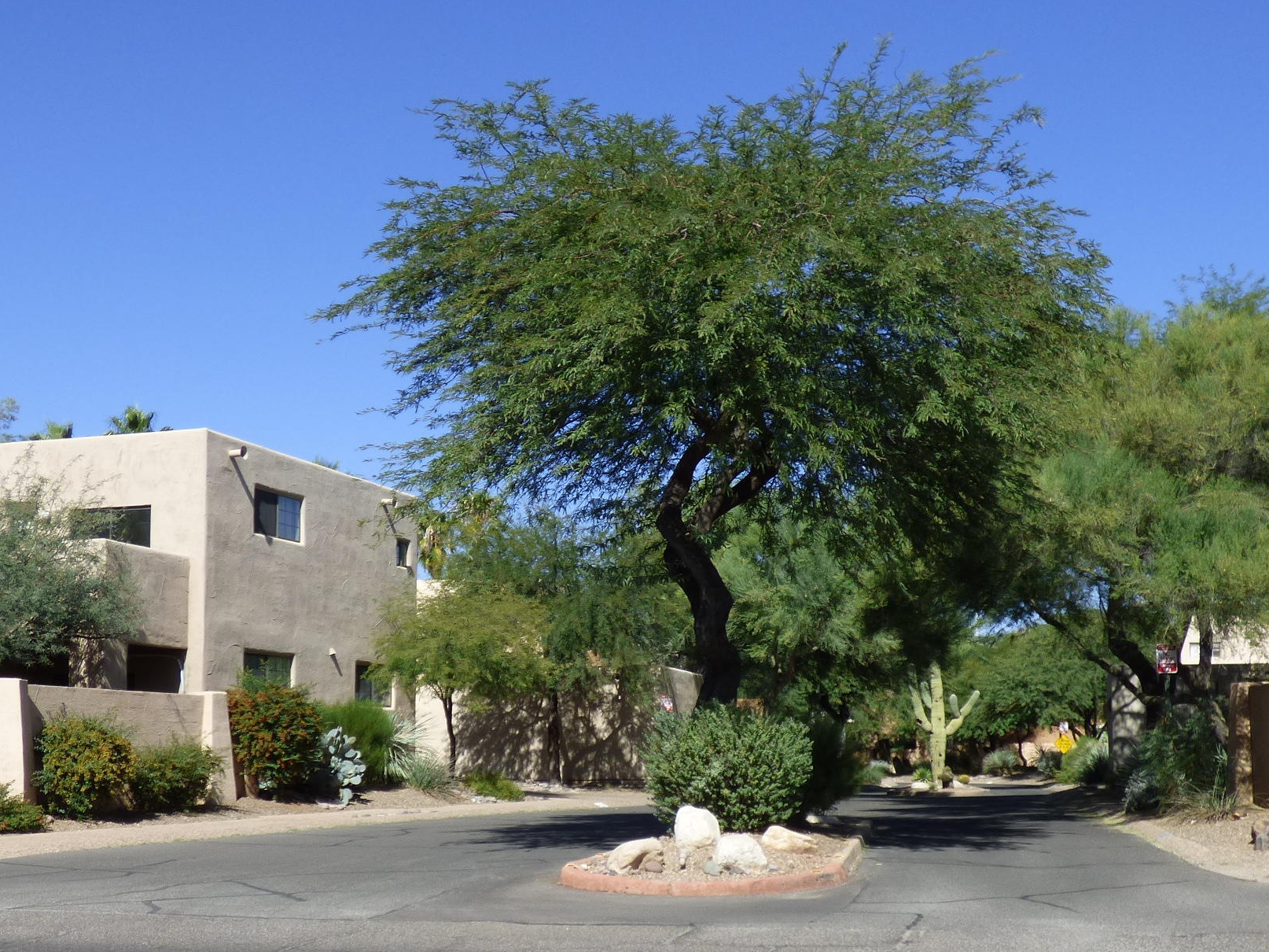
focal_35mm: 46
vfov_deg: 31.3
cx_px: 646
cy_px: 622
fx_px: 1686
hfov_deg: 41.2
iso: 100
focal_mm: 5.04
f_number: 3.2
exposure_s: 1/1300
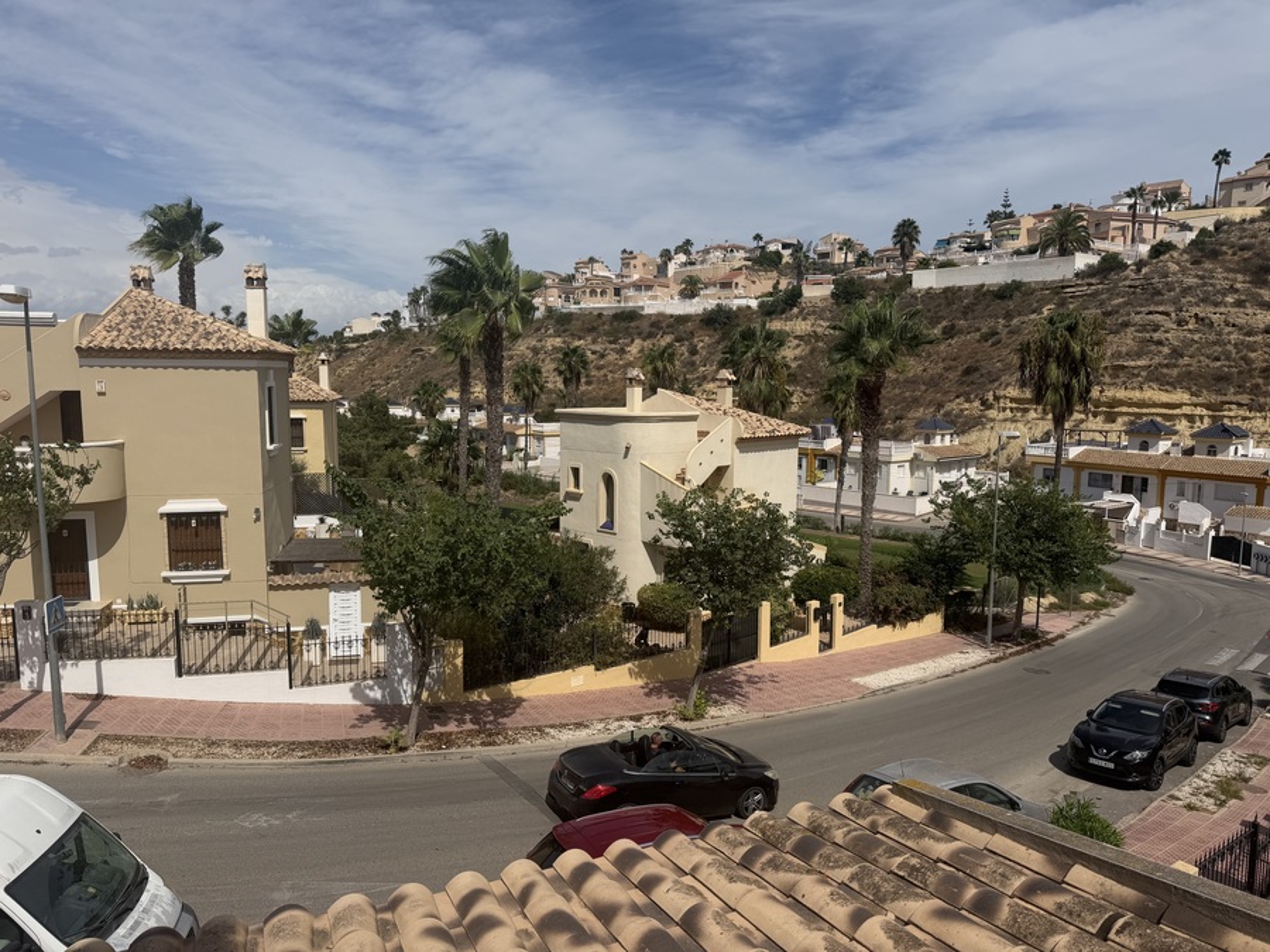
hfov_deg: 71.6
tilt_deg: -7.0
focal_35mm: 24
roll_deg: +0.2
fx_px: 881
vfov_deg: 56.8
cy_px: 476
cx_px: 635
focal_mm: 6.76
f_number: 1.78
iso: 80
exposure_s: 1/10309
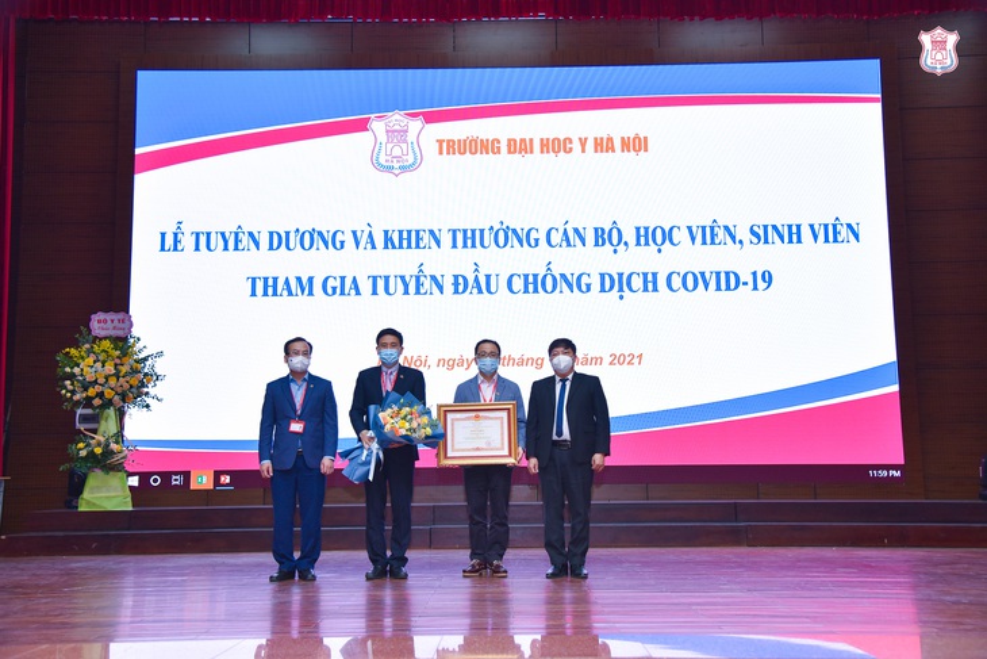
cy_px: 330
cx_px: 494
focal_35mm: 38
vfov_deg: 35.1
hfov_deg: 50.7
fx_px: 1042
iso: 1000
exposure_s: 1/100
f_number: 4.5
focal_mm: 38
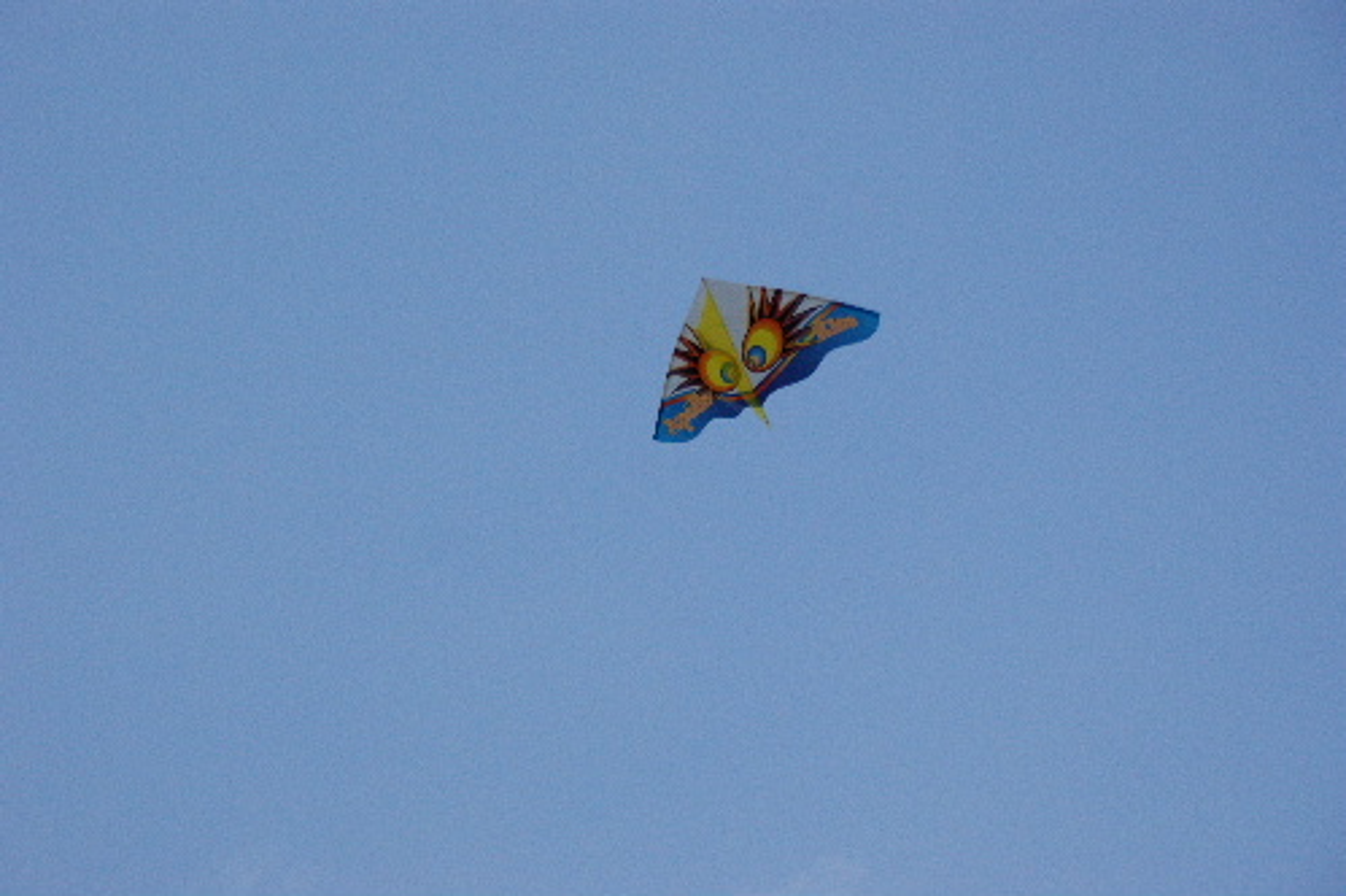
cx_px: 673
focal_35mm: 105
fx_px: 3923
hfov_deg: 19.5
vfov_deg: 13.0
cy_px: 448
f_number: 5.6
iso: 800
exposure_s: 1/800
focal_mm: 70
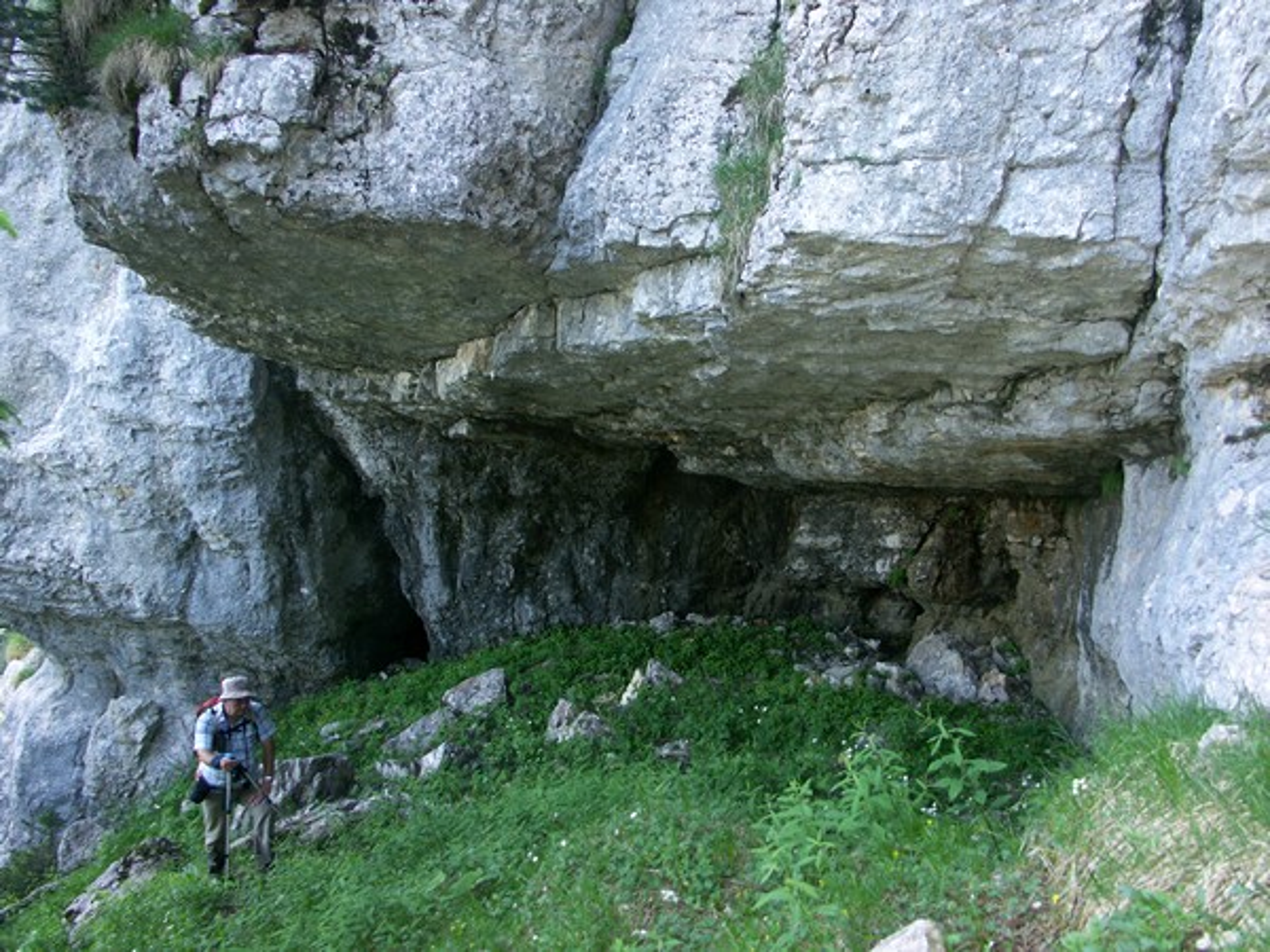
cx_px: 635
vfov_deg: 44.2
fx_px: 1174
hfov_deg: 56.8
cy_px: 476
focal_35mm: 32
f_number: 2.8
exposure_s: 1/50
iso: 100
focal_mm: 8.29
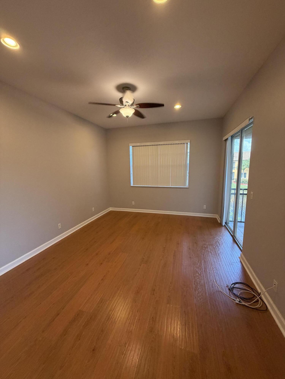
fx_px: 154
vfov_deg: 102.1
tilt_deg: -8.3
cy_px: 190
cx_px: 142
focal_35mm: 14
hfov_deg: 85.7
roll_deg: +0.8
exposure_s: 1/60
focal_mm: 2.22
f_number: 2.2
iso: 200
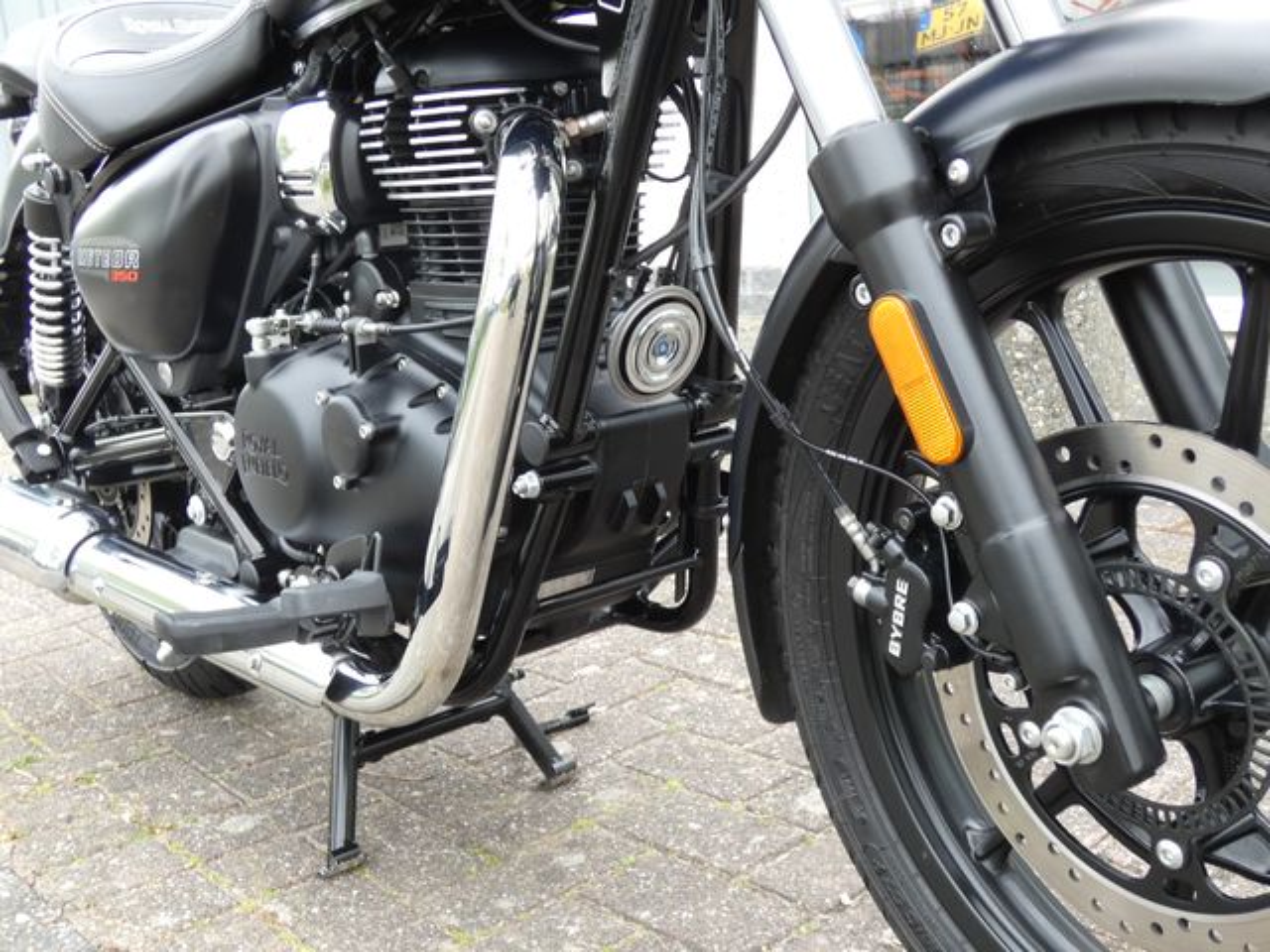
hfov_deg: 45.8
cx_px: 635
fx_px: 1504
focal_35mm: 41
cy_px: 476
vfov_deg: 35.1
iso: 160
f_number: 3.6
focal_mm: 7.3
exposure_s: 1/80
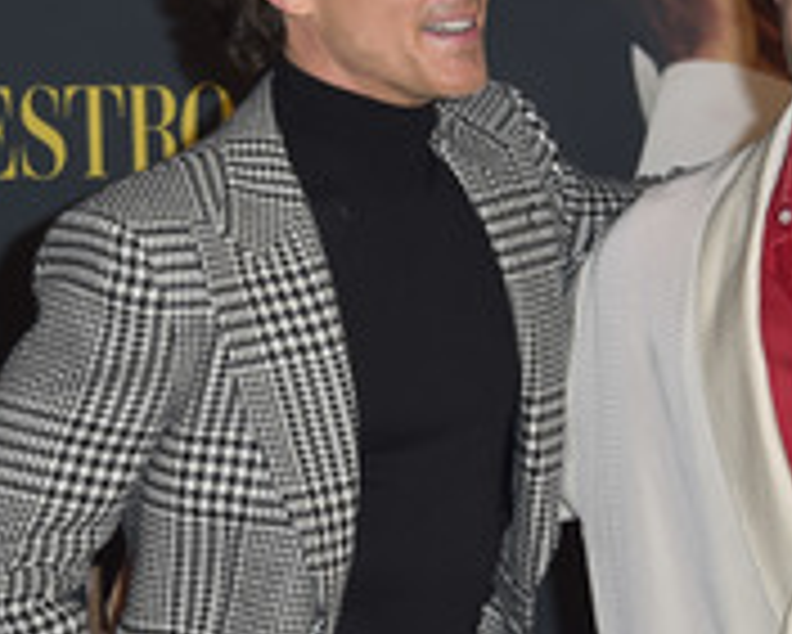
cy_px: 342
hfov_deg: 11.1
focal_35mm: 173
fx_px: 4057
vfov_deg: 8.9
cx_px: 626
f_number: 6.3
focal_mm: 72
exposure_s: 1/250
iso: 320
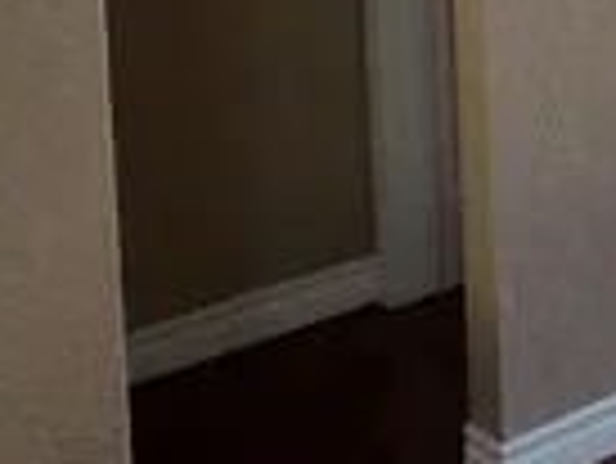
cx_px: 1610
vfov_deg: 13.1
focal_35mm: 97
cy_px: -473
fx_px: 1728
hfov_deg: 13.1
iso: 1000
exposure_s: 1/60
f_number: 2.2
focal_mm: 2.2
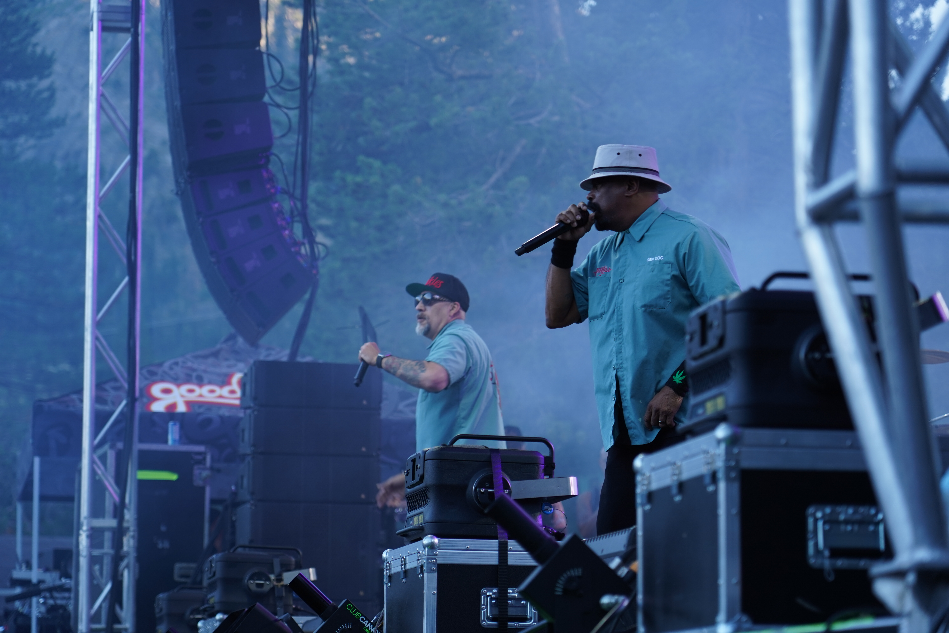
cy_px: 316
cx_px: 474
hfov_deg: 19.5
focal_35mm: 105
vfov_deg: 13.0
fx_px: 2768
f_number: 4
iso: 250
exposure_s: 1/160
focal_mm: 105
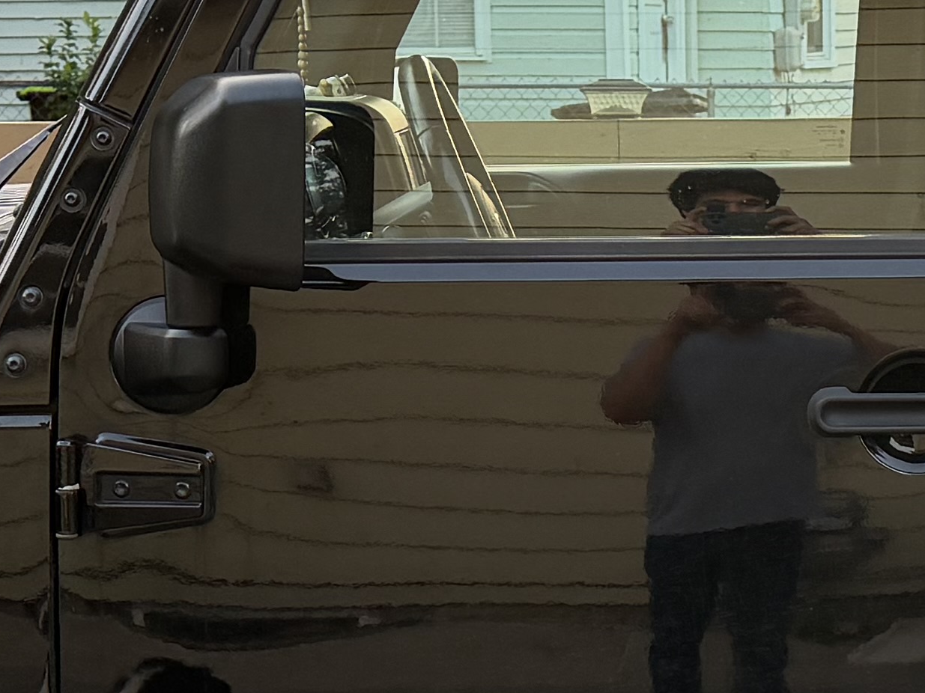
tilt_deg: -6.8
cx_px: 750
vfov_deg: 13.3
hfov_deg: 17.6
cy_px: 370
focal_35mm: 111
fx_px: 2966
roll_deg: +0.6
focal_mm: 6.76
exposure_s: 1/88
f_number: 1.78
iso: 200
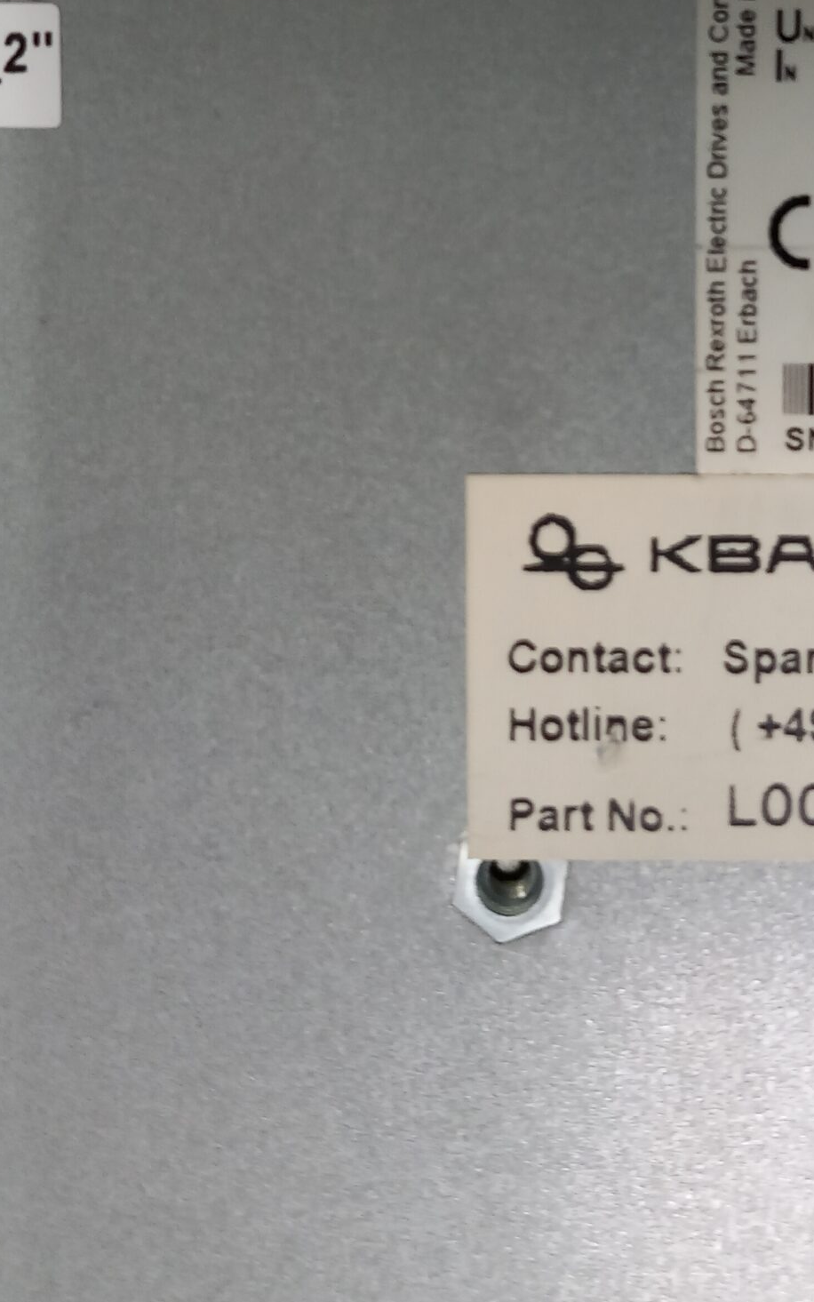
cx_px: 450
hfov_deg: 25.8
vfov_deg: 39.2
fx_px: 1774
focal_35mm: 50
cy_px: 327
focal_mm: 4
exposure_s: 1/50
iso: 125
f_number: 1.8
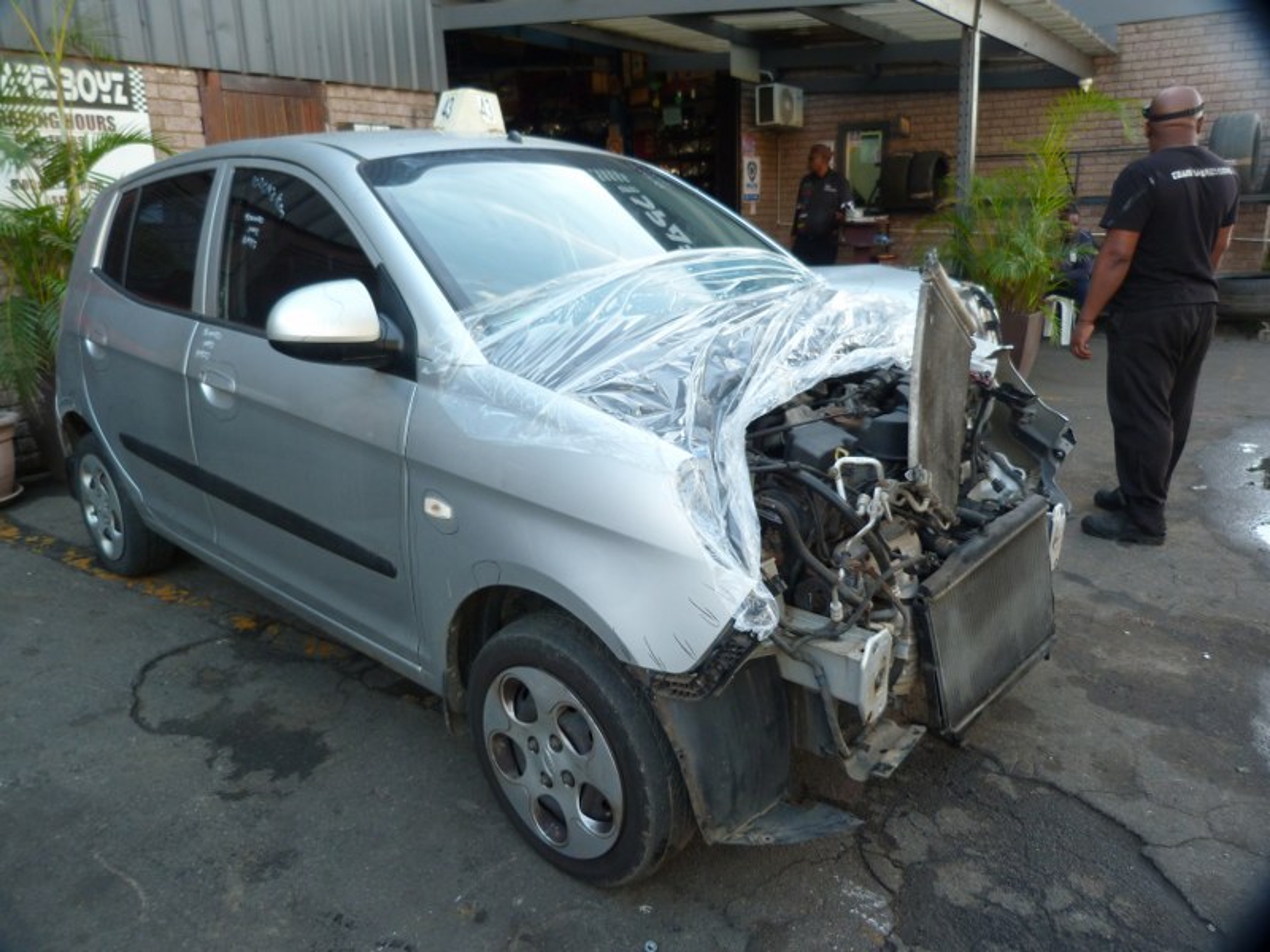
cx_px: 635
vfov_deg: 54.9
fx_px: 917
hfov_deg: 69.4
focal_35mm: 25
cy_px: 476
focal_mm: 4.5
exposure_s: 1/60
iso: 100
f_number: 2.8
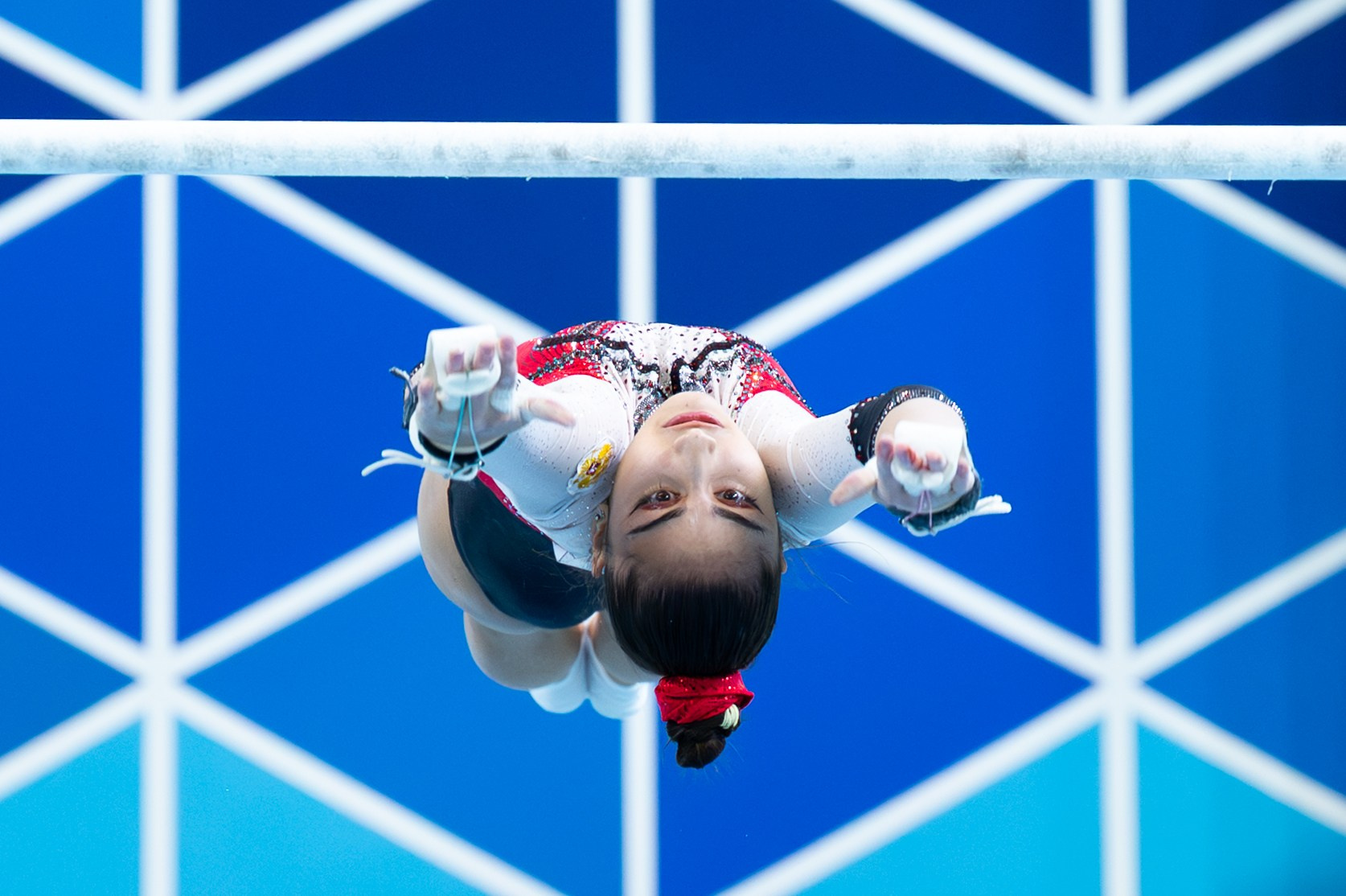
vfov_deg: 4.9
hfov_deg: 7.3
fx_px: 10531
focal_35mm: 282
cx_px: 712
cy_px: 546
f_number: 2.8
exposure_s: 1/1600
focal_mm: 78
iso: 2000
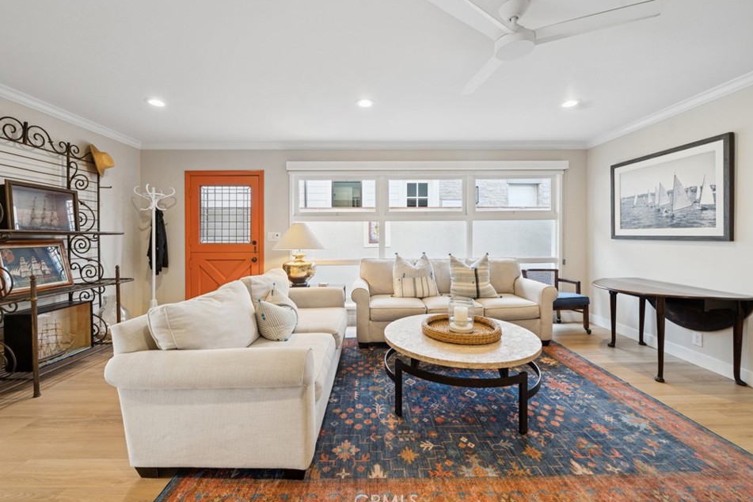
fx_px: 293
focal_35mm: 14
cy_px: 243
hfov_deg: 104.1
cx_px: 355
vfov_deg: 81.2
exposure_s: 1/13
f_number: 8
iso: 400
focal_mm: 13
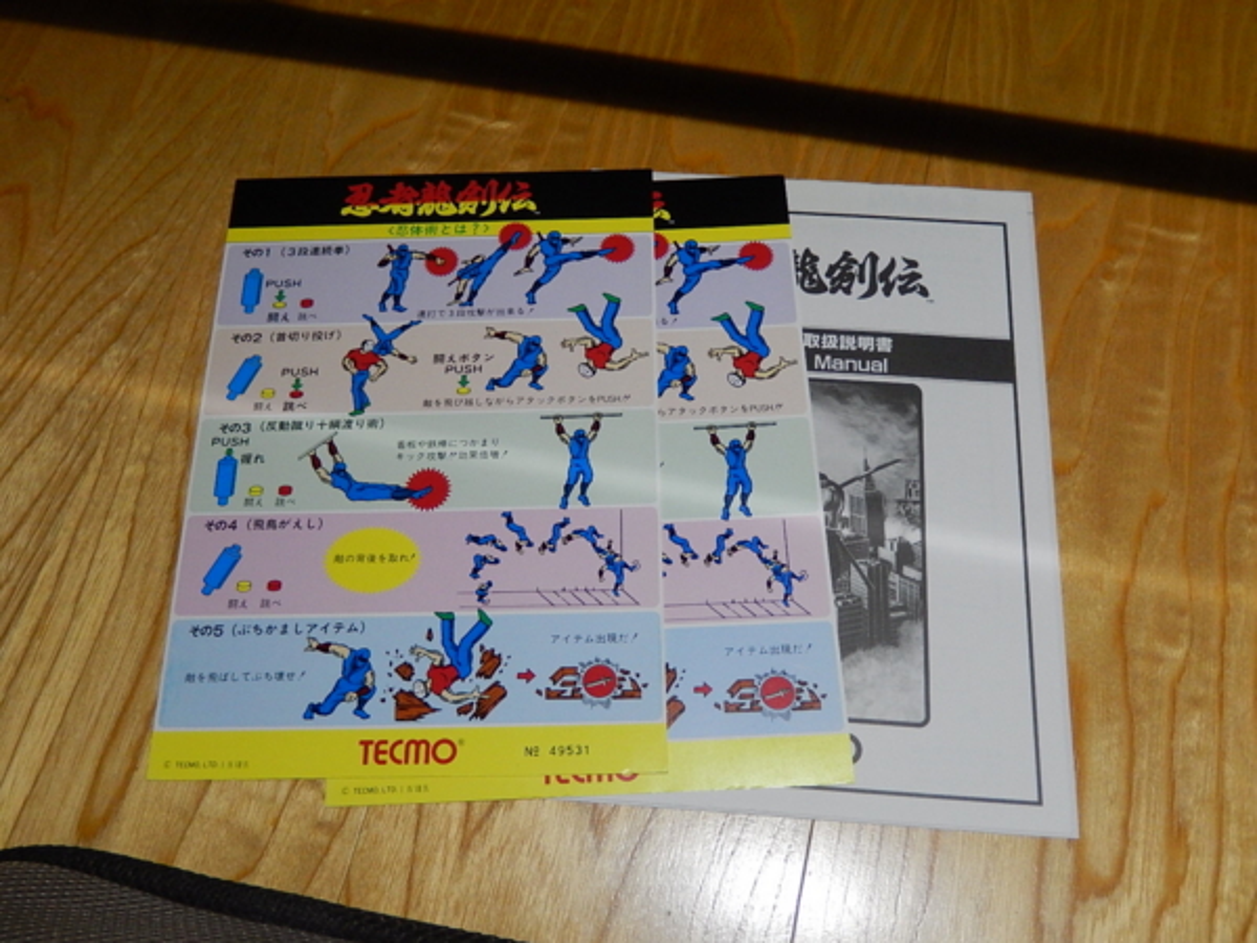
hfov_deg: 56.8
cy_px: 472
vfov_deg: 44.2
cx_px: 628
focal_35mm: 32
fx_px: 1162
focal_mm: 5.7
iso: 400
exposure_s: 1/13
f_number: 3.8
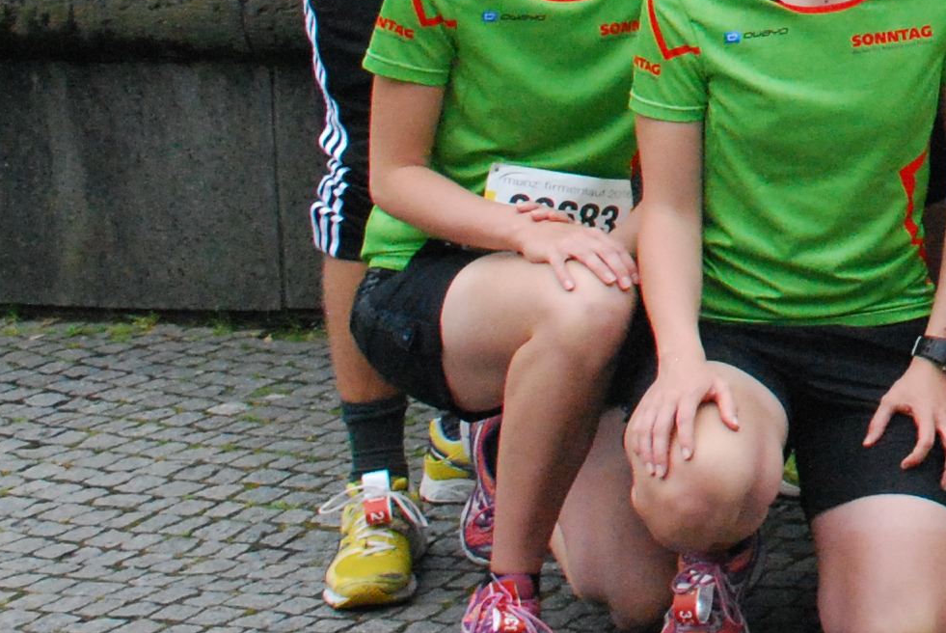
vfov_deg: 8.7
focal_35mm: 154
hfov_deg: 12.4
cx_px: 1617
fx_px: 4050
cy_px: -385
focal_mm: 26
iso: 1600
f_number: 8
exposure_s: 1/250
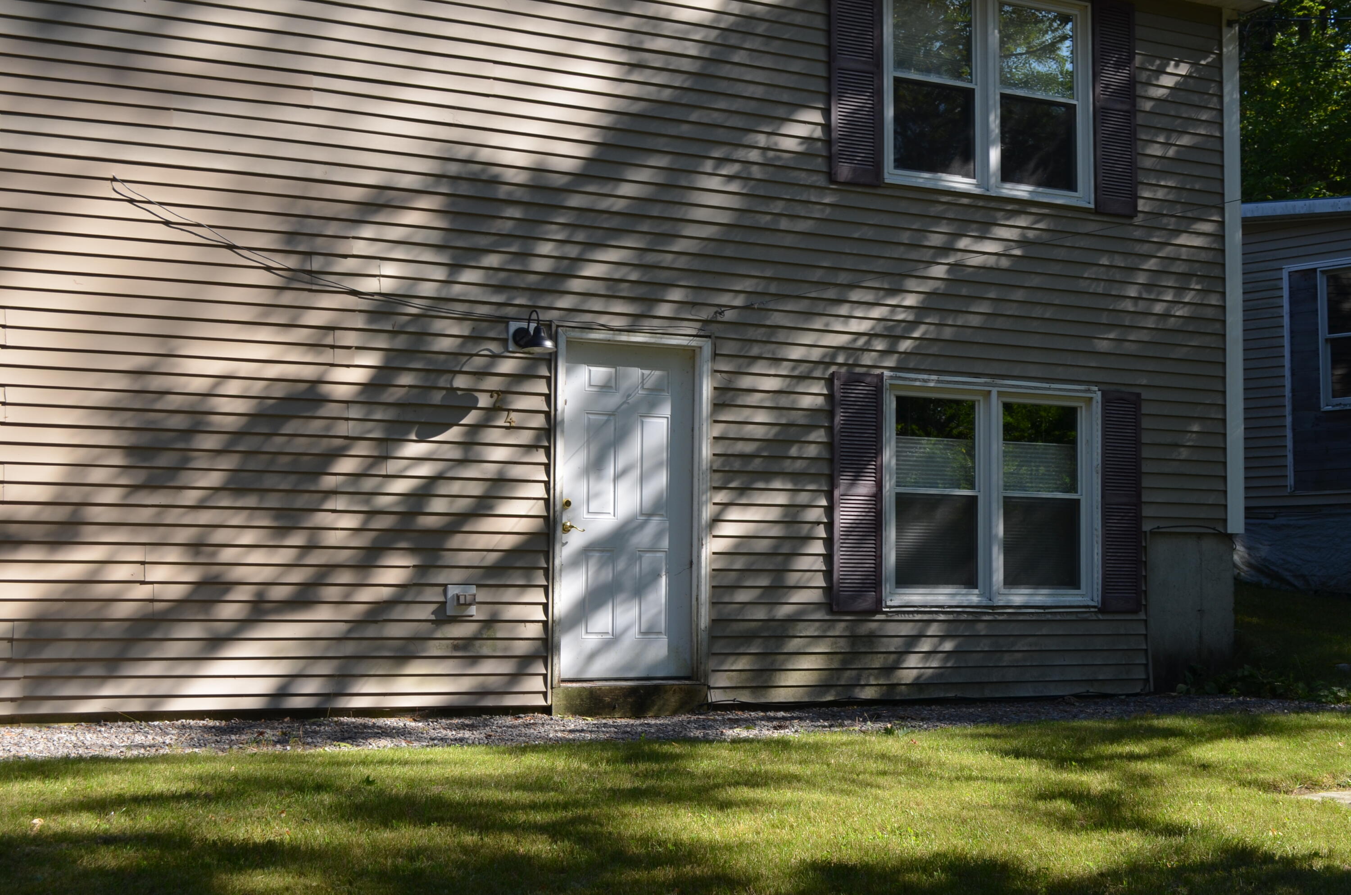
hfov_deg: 41.2
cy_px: 448
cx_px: 676
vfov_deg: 28.0
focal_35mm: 48
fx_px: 1798
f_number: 7.1
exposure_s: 1/200
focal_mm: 32
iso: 200
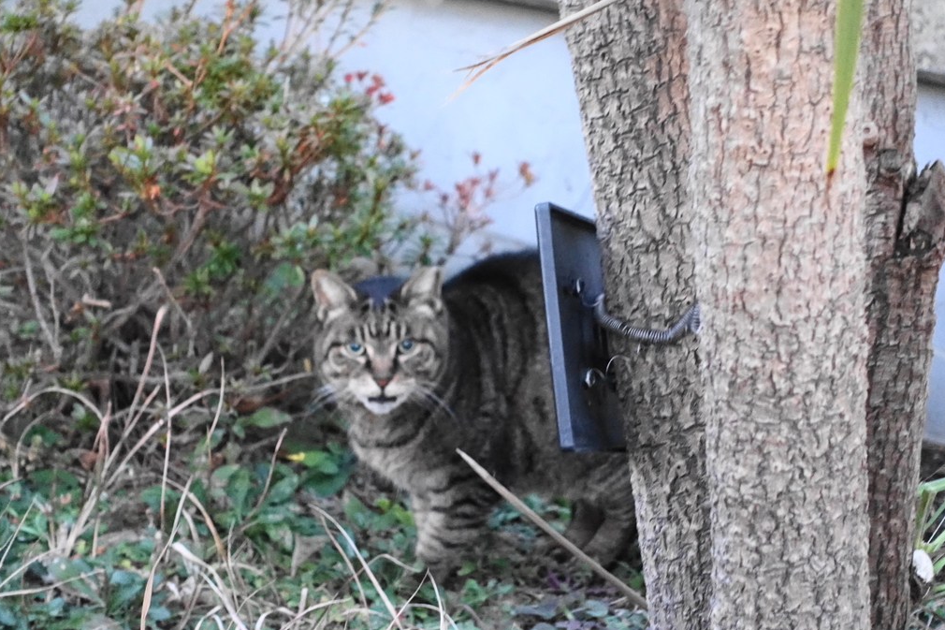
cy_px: 319
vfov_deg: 19.2
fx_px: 1863
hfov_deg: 28.5
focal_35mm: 71
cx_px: 474
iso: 3200
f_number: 2.8
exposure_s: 1/8
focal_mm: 25.7
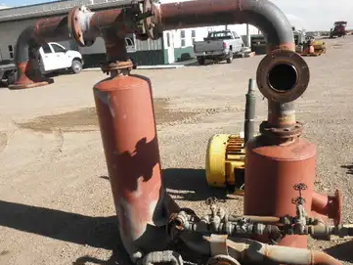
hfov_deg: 58.3
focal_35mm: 31
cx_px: 182
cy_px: 133
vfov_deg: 45.5
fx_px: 316
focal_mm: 5
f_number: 8.5
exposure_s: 1/100
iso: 64
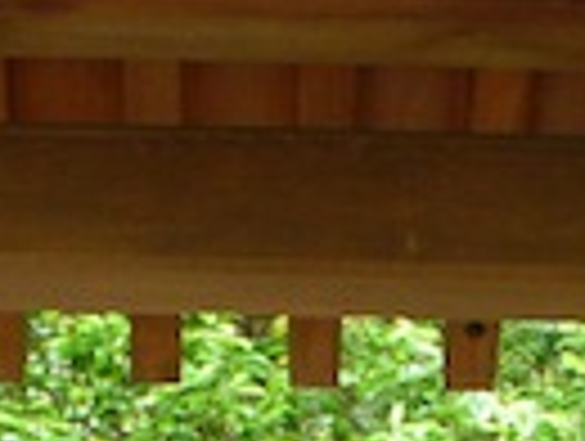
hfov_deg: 10.5
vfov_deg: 7.5
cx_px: 428
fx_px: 3166
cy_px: 1004
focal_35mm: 187
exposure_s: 1/25
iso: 200
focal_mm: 6.3
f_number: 3.3
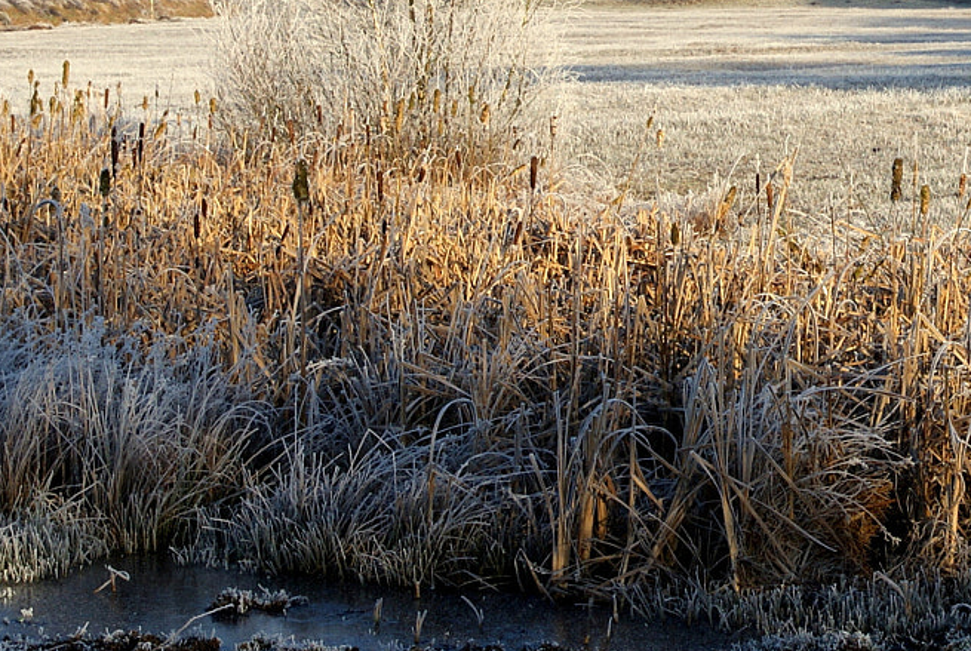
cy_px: 170
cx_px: 906
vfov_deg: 10.7
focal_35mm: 128
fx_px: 3464
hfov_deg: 15.7
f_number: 7.1
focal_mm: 35
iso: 100
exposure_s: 1/250
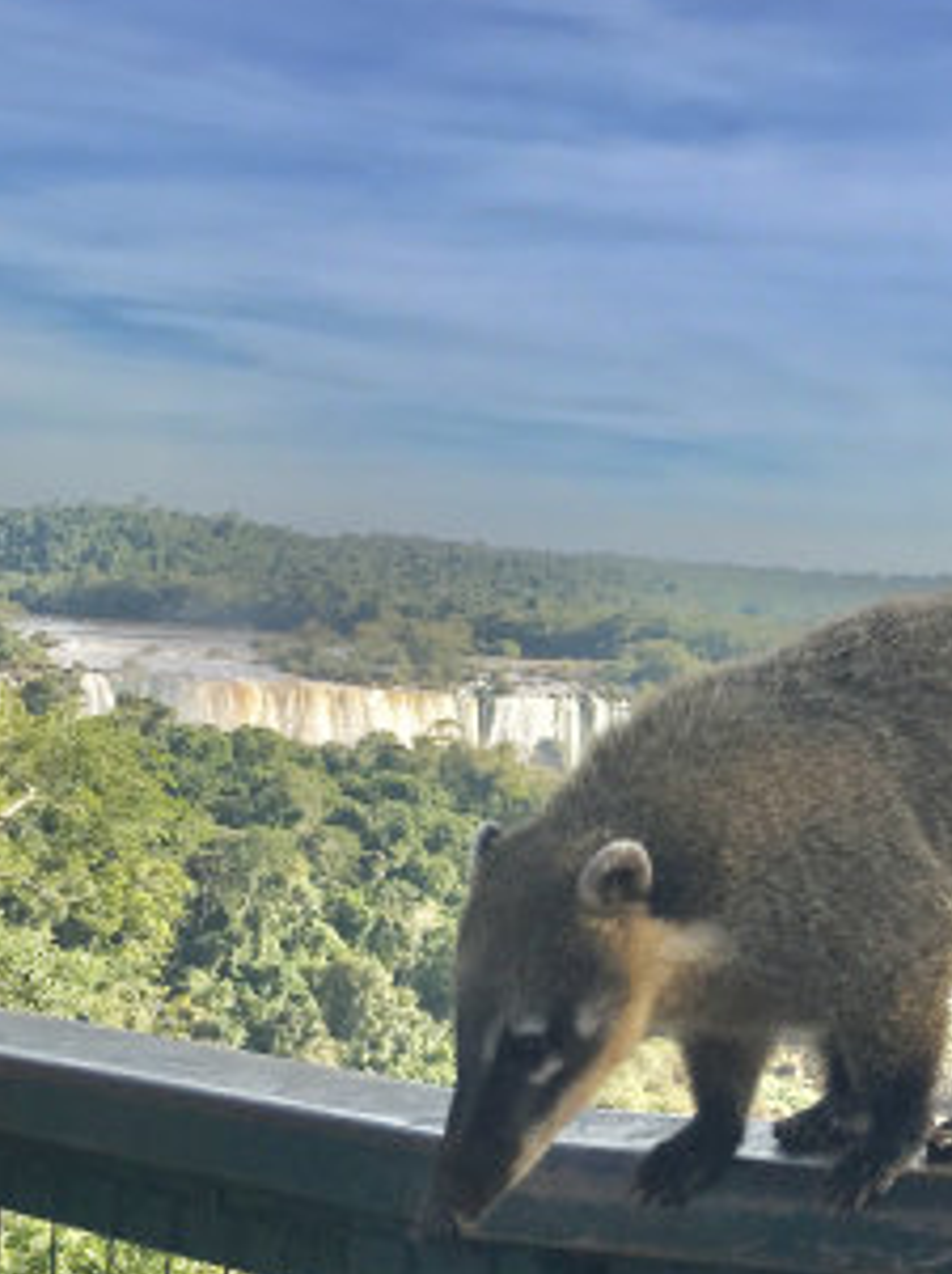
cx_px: 755
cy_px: 859
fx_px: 2095
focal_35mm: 57
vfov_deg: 33.5
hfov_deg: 25.2
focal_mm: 3.99
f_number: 1.8
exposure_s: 1/1623
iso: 20
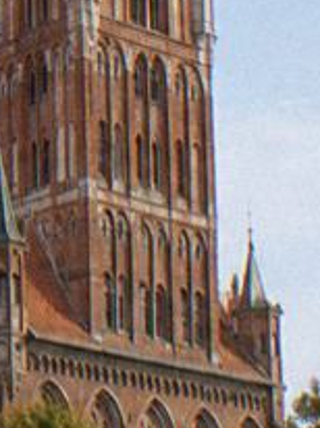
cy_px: 380
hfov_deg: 7.8
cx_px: -123
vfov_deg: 10.5
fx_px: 2310
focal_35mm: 187
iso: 320
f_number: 10
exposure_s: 1/640
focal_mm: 40
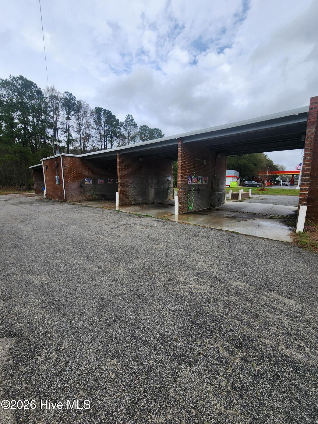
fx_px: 159
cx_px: 159
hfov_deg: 89.9
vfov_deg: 106.2
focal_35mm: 13
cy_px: 212
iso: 50
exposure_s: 1/1723
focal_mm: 2.2
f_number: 2.2
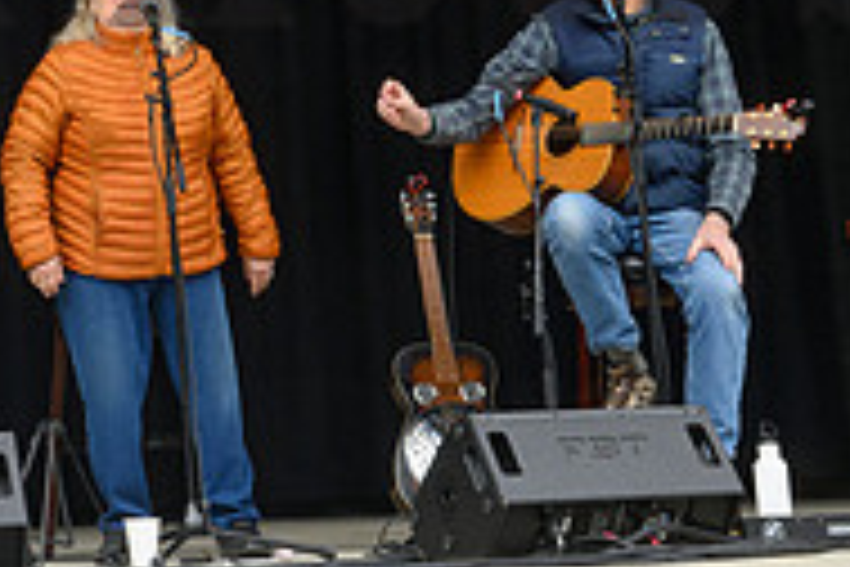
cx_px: -256
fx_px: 3116
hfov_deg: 14.8
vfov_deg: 10.1
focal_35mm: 132
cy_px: -207
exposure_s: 1/160
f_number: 13
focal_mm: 43
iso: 1600
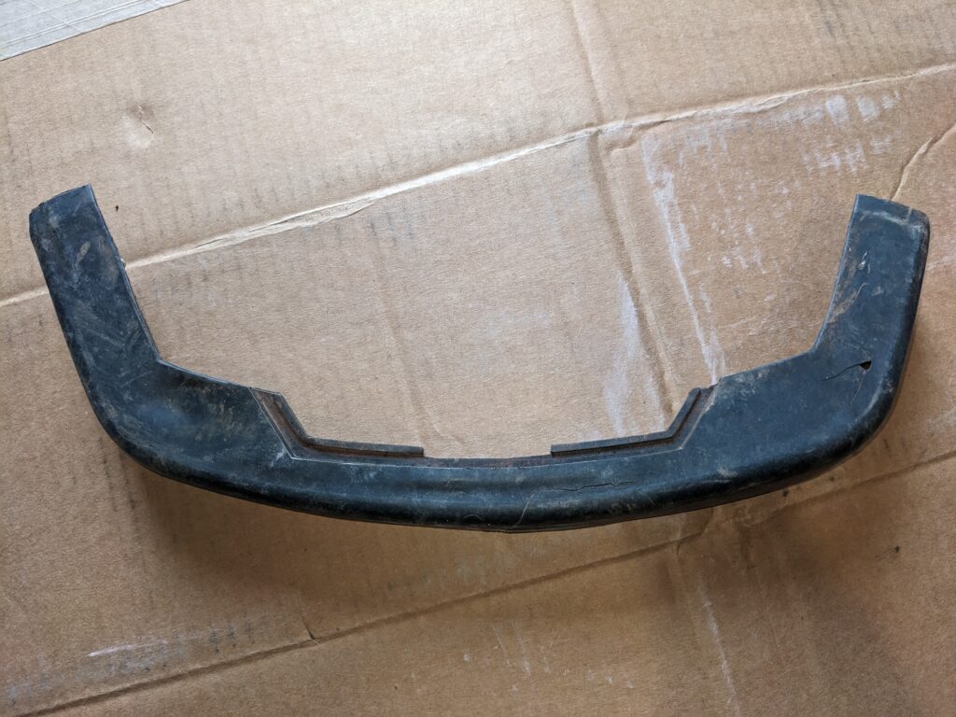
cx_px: 478
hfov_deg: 65.3
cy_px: 358
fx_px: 746
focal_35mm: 27
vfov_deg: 51.4
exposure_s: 1/120
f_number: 1.73
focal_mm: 4.38
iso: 291
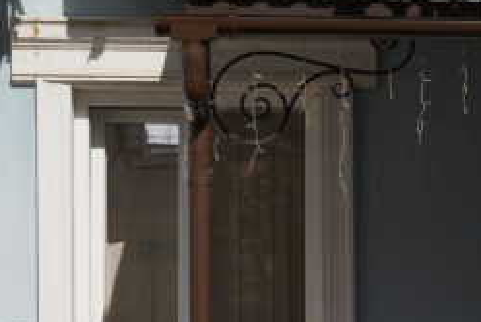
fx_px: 2207
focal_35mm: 165
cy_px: 482
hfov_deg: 12.2
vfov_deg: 8.2
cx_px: 524
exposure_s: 1/350
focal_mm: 40
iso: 400
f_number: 16
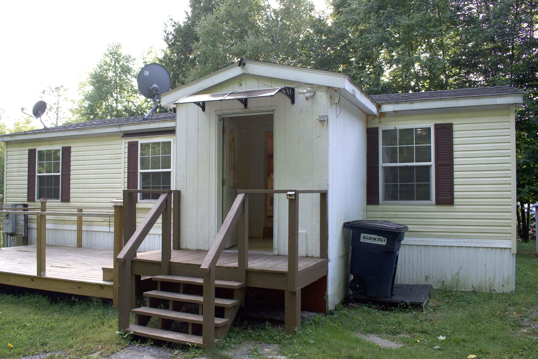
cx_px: 249
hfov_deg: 61.9
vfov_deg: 43.6
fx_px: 448
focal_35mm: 30
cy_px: 187
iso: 400
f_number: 5
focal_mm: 18
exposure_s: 1/250
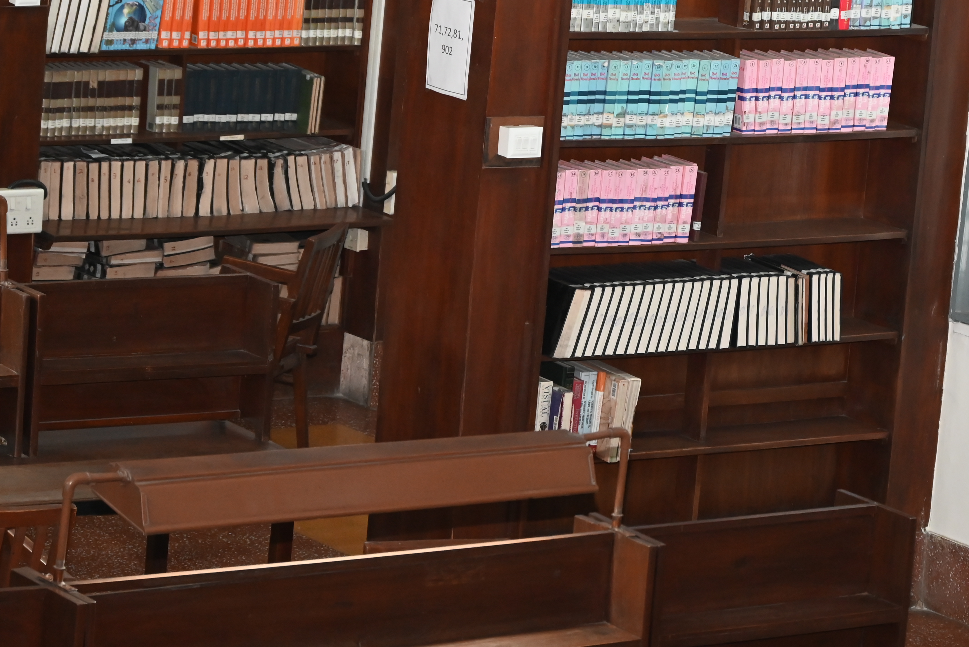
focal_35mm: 169
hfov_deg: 12.1
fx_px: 4551
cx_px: 798
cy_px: 224
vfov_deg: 8.1
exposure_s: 1/80
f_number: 6.3
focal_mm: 94
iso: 2500
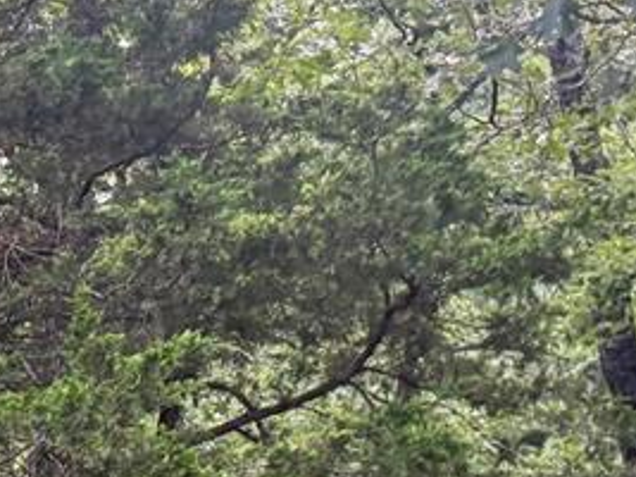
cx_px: -317
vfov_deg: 15.8
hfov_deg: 18.8
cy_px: 448
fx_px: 1690
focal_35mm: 92
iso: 160
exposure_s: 1/121
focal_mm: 6.76
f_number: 1.78
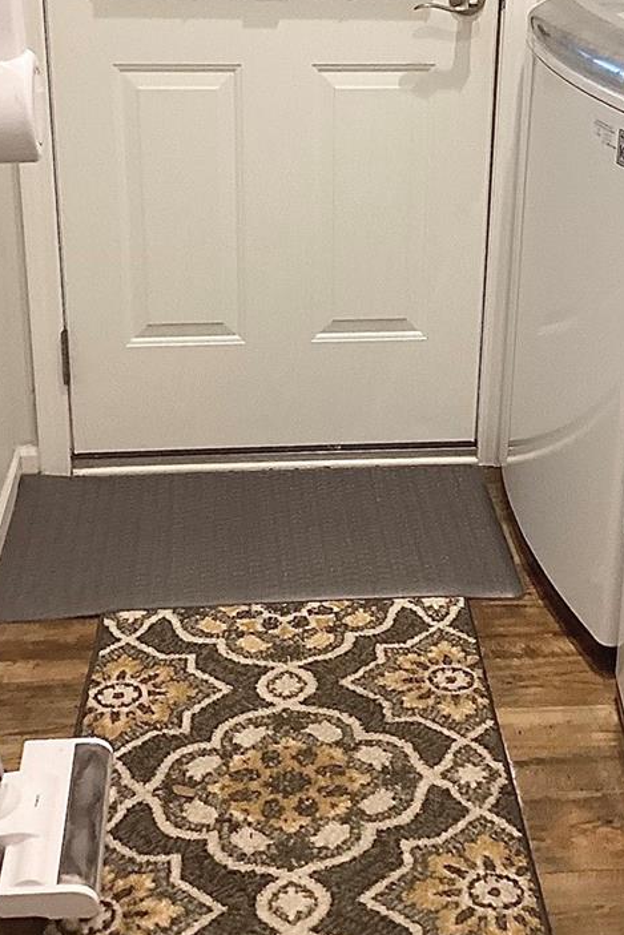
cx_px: 389
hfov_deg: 24.6
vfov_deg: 35.8
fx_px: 1429
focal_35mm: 55
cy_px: 299
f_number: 2.4
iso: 200
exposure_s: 1/60
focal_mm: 3.3
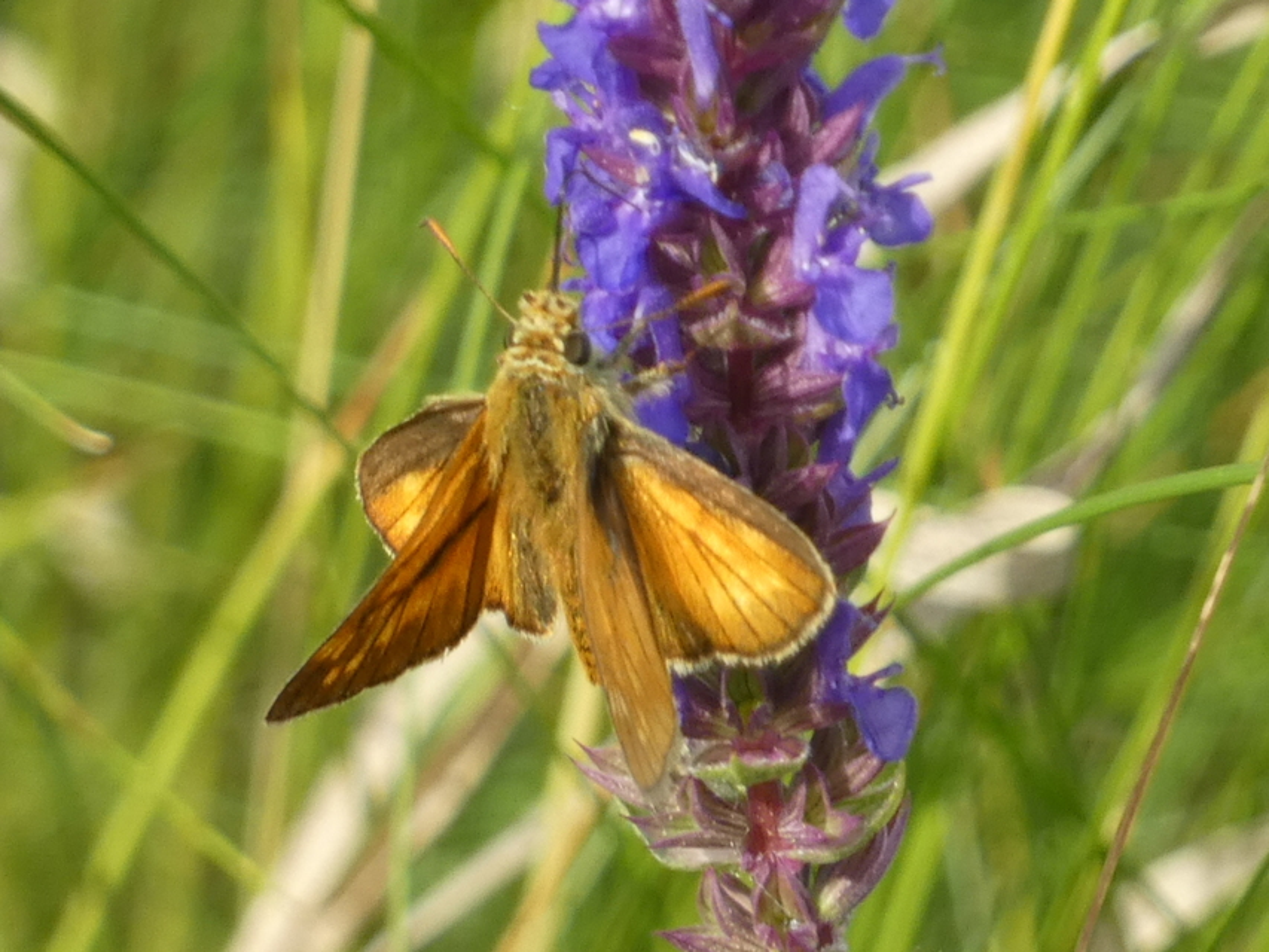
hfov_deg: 3.4
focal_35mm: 584
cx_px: 634
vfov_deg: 2.5
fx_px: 21412
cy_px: 476
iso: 160
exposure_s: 1/100
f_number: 5.6
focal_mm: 104.7
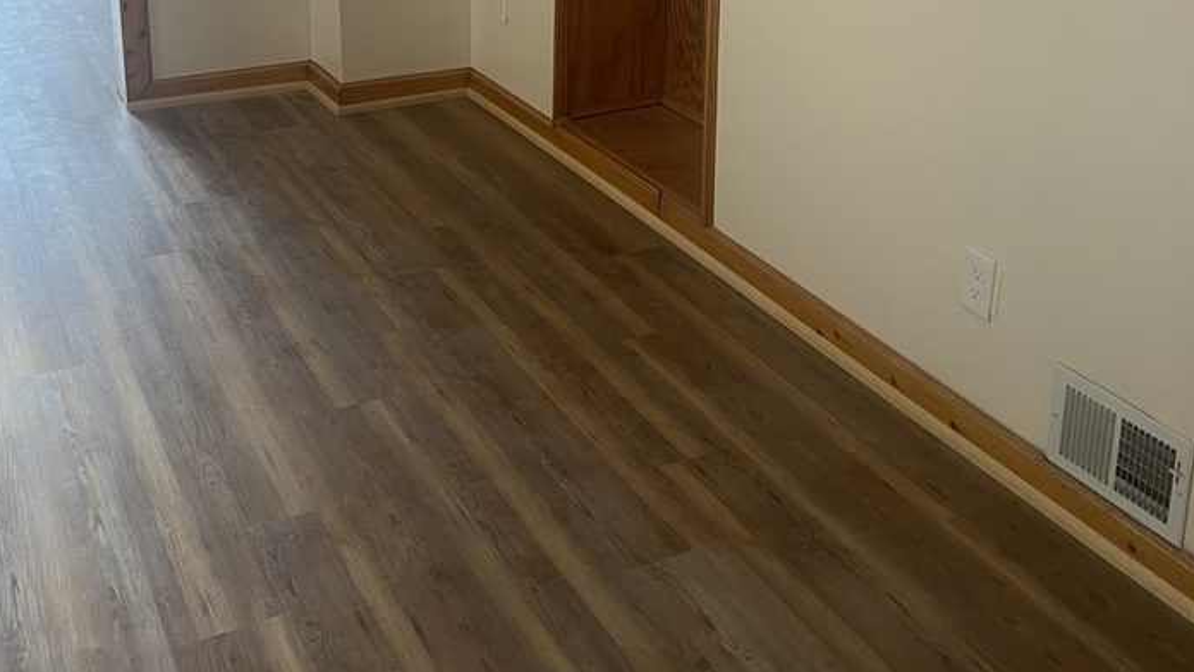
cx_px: 576
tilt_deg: -10.7
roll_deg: -2.4
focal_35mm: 44
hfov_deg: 46.4
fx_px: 1393
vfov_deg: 25.9
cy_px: 19
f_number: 1.5
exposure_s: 1/60
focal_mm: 5.7
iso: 100
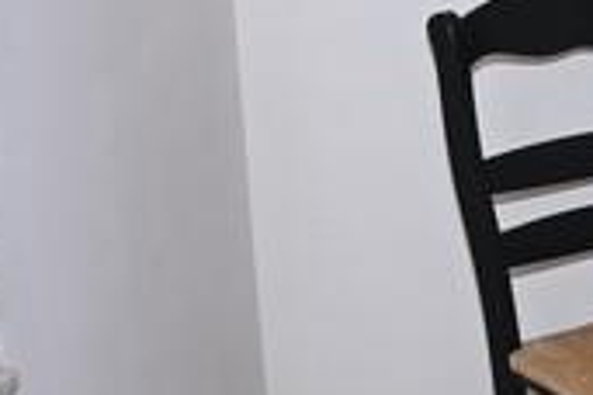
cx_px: 1030
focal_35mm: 90
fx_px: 1482
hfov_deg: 18.4
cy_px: 66
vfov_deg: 15.1
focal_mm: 16
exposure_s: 1/60
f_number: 4.5
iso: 125
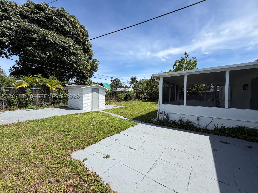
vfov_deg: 85.7
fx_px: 104
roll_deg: +0.0
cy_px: 96
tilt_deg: -1.8
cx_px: 129
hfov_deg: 102.1
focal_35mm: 14
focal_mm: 2.22
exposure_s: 1/928
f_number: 2.2
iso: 20
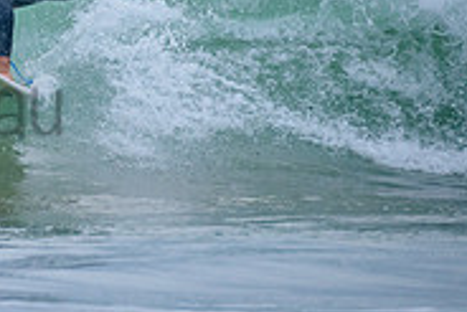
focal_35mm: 1928
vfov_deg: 0.7
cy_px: -33
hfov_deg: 1.1
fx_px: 25029
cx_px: -39
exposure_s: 1/2000
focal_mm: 500
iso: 800
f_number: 6.3
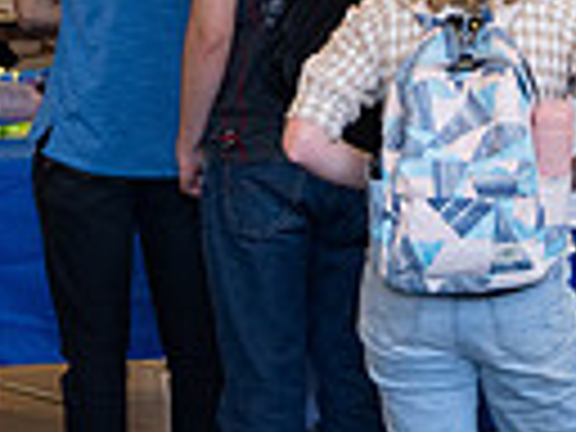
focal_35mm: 357
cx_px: 387
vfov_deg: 4.1
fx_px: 5940
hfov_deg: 5.5
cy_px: -371
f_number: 2.8
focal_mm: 82
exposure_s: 1/250
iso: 800
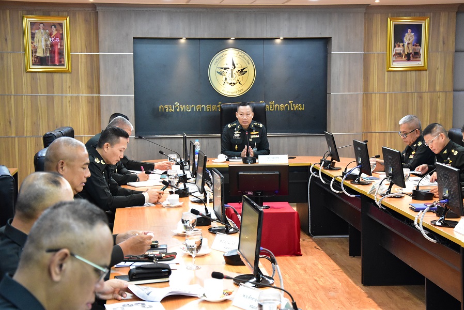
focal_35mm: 68
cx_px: 232
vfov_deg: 20.2
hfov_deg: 29.8
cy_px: 155
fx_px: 871
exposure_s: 1/50
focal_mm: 45
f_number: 5.6
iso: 4000
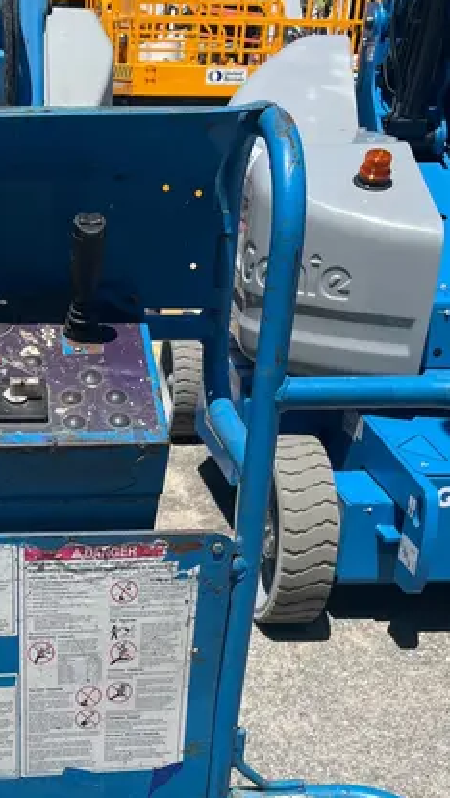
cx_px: 42
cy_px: 582
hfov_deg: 23.3
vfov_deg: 40.3
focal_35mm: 50
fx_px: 1059
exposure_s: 1/4016
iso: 50
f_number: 1.6
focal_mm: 5.1
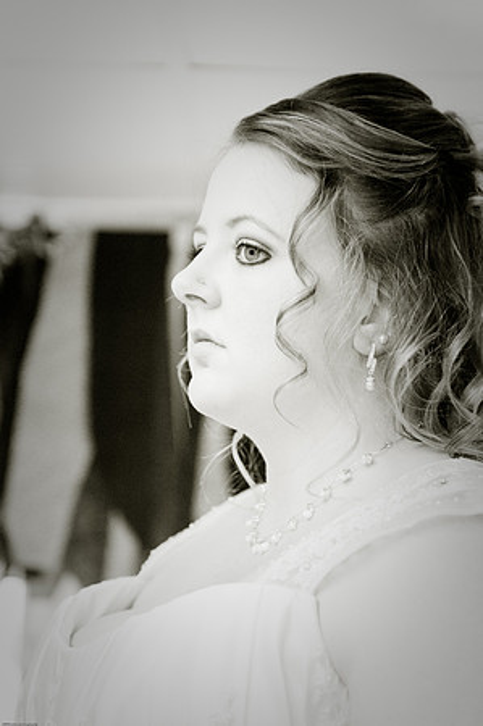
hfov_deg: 13.0
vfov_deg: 19.5
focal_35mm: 105
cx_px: 242
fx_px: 2118
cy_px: 363
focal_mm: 70
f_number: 2.8
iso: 1000
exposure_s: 1/200
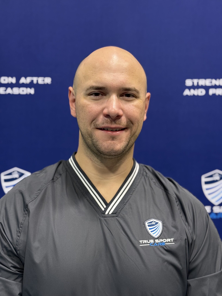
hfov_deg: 30.3
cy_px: 148
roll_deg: -0.4
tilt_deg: -4.9
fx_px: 410
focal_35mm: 48
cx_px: 111
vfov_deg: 39.7
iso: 125
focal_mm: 6.76
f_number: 1.78
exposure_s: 1/60
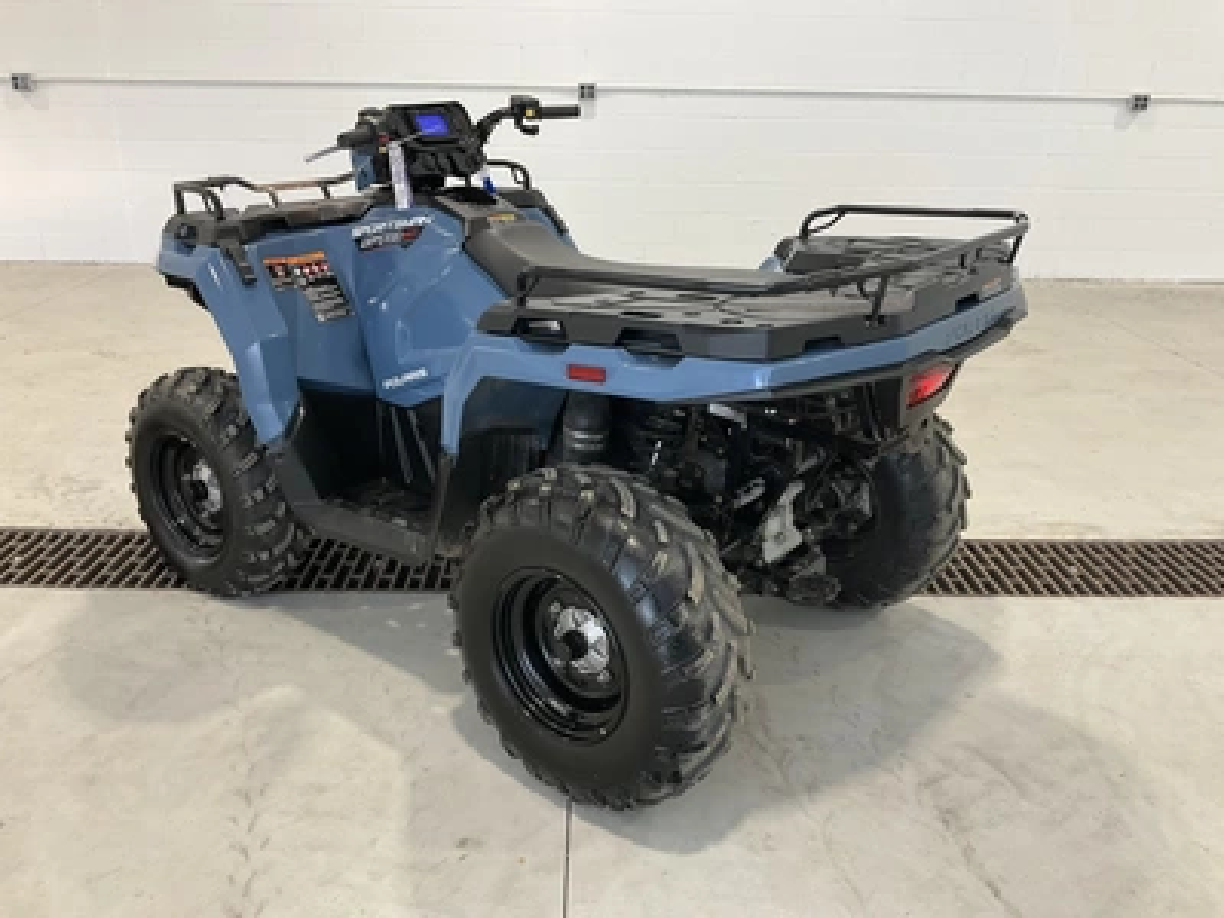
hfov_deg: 61.7
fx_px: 1025
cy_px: 459
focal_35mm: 29
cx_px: 612
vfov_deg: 48.2
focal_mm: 3
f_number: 1.8
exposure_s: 1/101
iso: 64
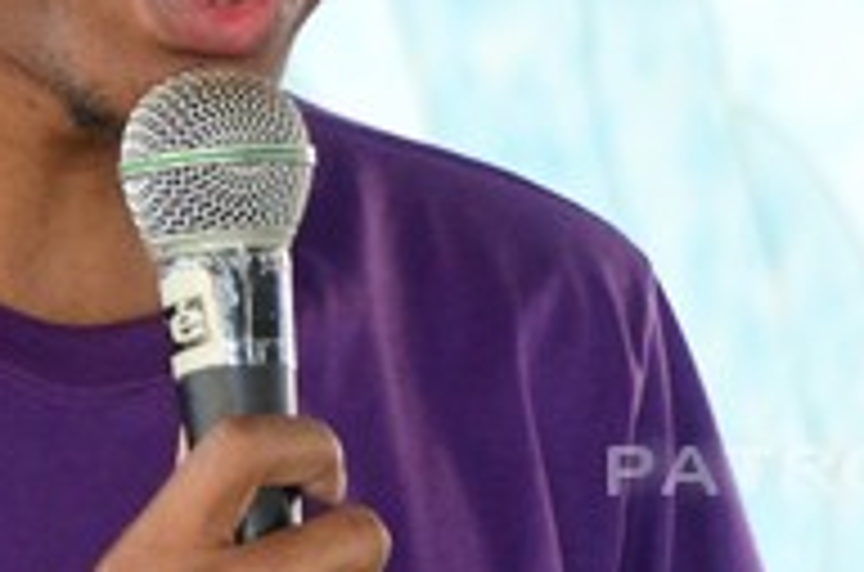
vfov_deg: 2.8
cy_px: 236
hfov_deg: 4.2
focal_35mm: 490
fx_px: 11731
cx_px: 695
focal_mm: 70
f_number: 5
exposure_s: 1/200
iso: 800
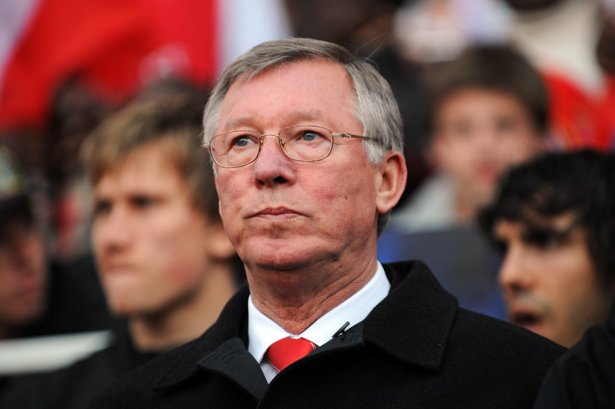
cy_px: 204
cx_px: 308
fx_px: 3414
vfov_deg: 6.9
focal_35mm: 200
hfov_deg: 10.3
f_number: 2.8
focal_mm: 200
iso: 800
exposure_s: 1/500
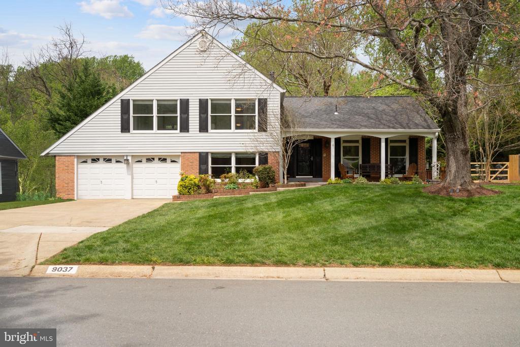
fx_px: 477
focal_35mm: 33
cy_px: 174
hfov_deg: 57.2
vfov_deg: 40.0
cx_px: 260
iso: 125
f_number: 8
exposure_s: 1/200
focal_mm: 33
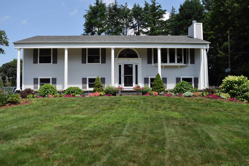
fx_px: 249
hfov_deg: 53.1
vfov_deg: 36.9
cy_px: 83
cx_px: 124
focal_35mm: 36
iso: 200
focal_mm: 24
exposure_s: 1/1250
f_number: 7.1
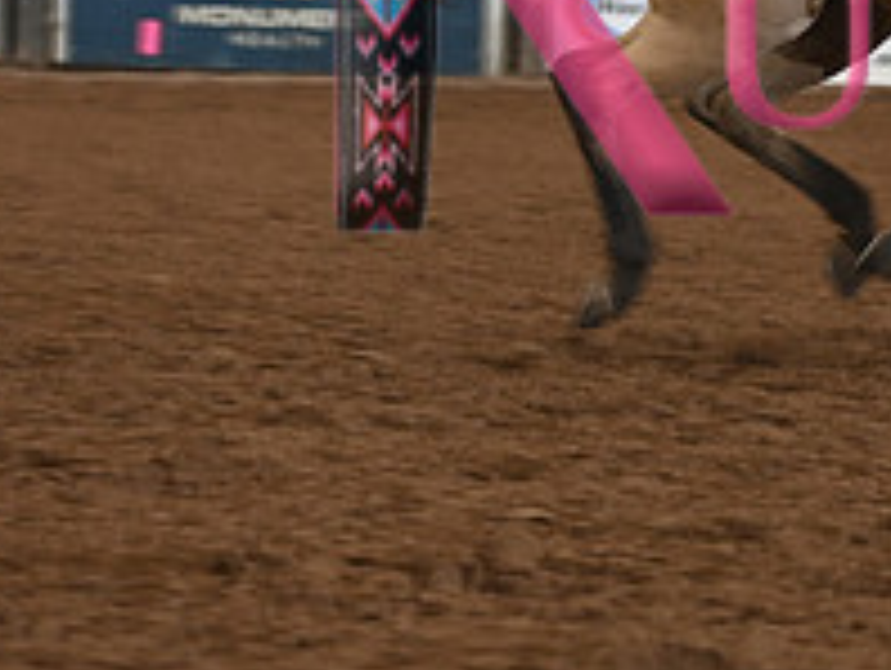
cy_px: -97
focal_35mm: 366
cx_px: 1166
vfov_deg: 4.1
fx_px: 9432
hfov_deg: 5.4
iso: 2500
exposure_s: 1/250
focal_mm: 130
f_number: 4
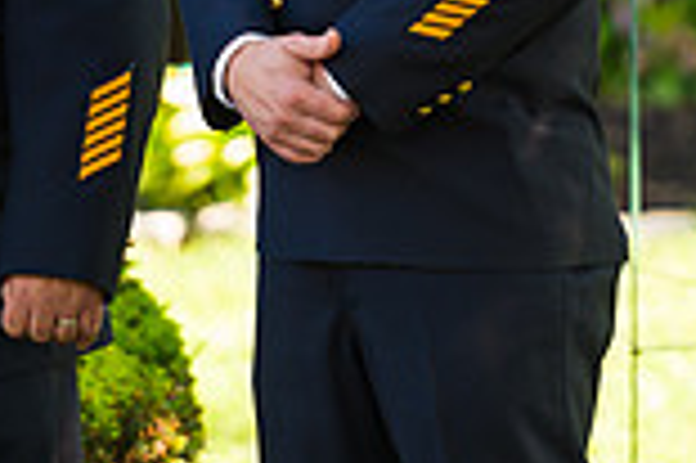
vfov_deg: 1.8
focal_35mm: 750
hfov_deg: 2.8
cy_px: -225
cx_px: 409
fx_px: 14484
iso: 200
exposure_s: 1/250
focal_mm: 200
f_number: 3.2
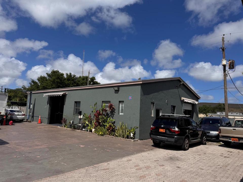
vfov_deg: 56.8
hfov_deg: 71.6
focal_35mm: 24
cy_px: 91
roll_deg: -2.7
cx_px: 122
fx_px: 168
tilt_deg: +6.1
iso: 80
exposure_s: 1/7937
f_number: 1.78
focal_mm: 6.76
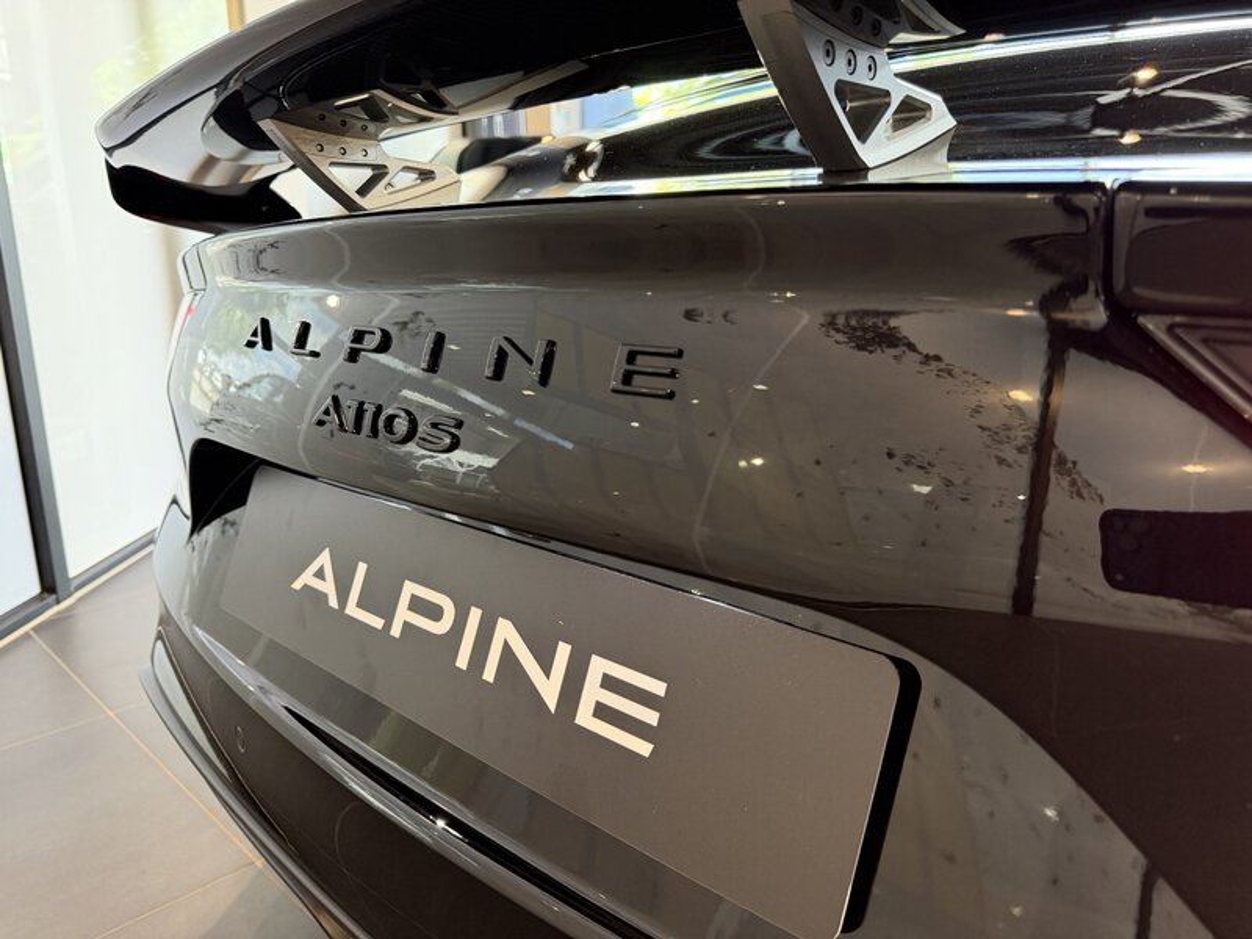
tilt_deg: -12.4
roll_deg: +0.1
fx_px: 868
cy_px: 470
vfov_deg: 56.8
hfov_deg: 71.6
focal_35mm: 24
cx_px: 626
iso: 250
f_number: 1.78
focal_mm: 6.76
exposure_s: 1/50
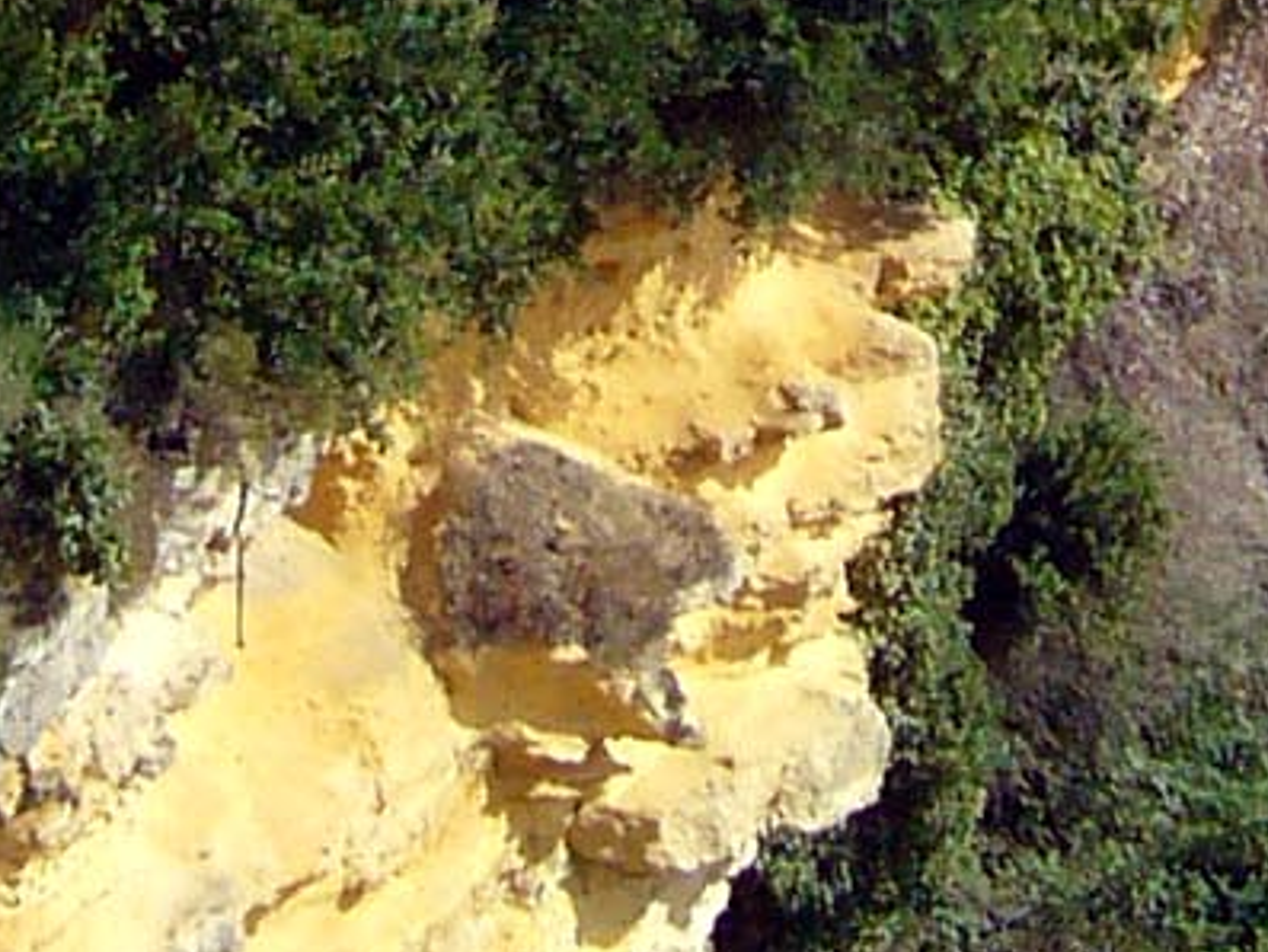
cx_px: 731
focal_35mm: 248
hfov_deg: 8.0
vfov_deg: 5.9
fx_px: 9087
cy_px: -716
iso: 100
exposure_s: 1/500
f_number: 5.6
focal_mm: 5.8
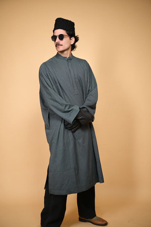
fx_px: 283
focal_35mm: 45
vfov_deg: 43.6
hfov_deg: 29.9
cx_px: 76
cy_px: 114
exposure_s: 1/160
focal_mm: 45
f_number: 2.8
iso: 100
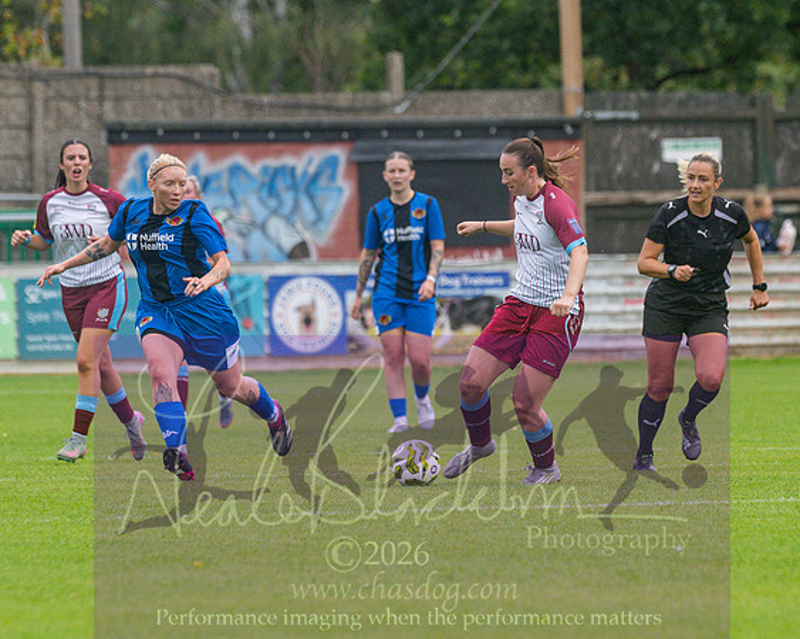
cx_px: 447
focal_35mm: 563
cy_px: 318
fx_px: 13330
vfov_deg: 2.7
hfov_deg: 3.4
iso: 640
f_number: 4
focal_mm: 250
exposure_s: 1/1000
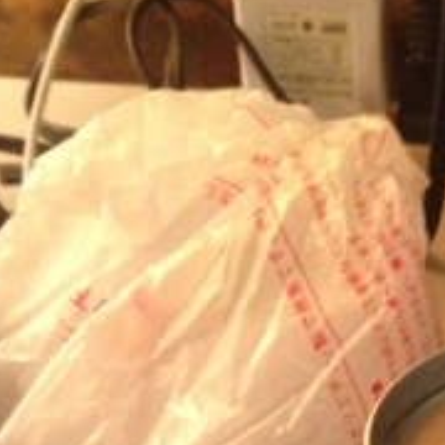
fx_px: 1600
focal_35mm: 110
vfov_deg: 14.4
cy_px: 734
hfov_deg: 15.4
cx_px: 485
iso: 400
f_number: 2.4
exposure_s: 1/17
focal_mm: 4.28
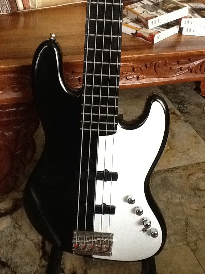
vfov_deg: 56.8
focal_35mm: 32
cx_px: 102
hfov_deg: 44.2
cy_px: 137
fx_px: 253
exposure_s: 1/30
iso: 500
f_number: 2.4
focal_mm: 2
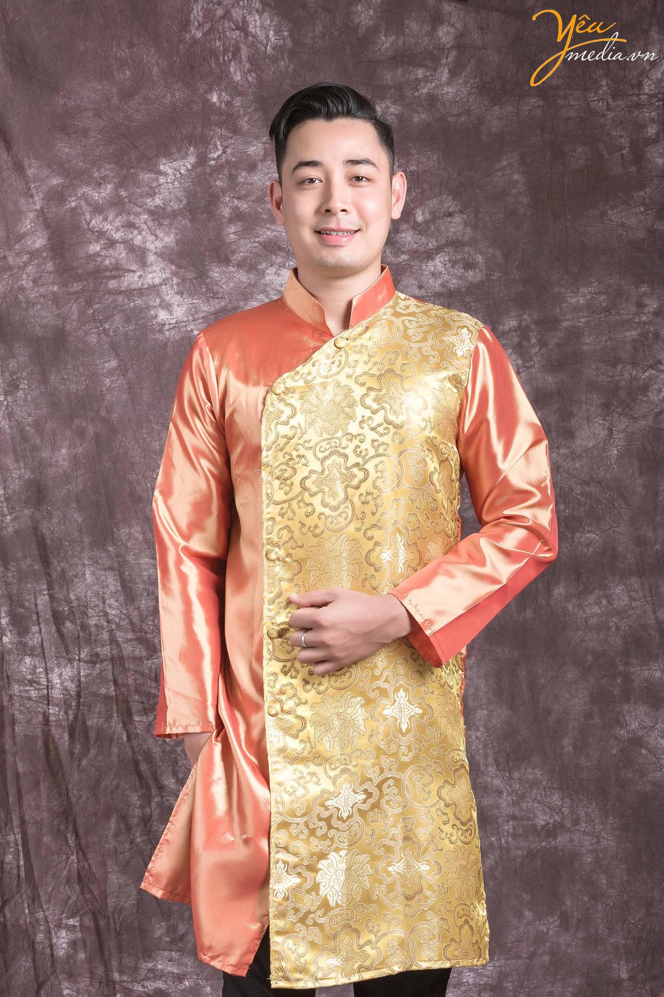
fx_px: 2354
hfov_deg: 16.1
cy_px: 498
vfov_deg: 23.9
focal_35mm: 85
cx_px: 332
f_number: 10
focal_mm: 85
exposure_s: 1/160
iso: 100
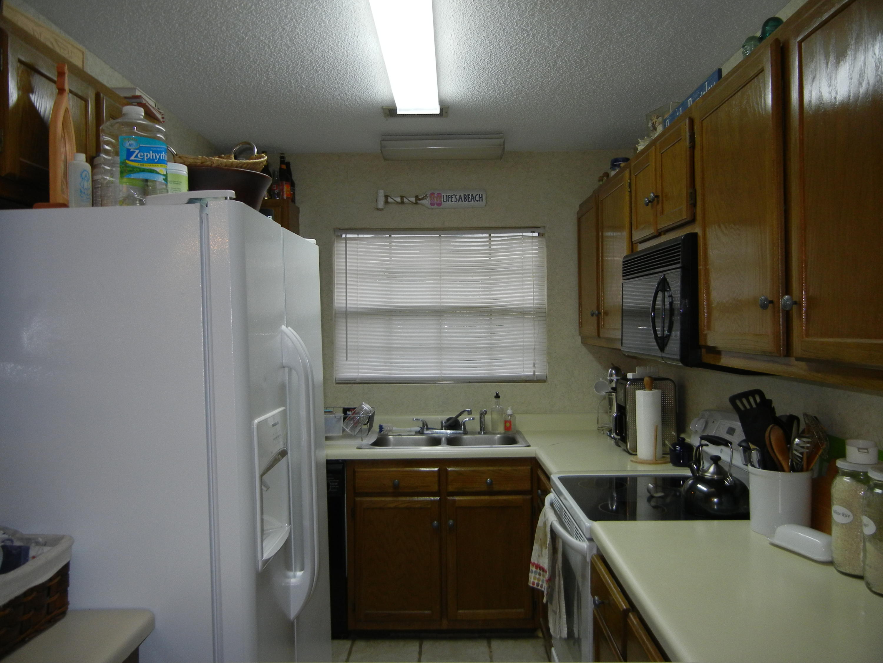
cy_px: 332
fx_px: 765
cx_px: 442
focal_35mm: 30
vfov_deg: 46.8
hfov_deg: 60.0
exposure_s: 1/30
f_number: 3.5
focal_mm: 5.4
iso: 200
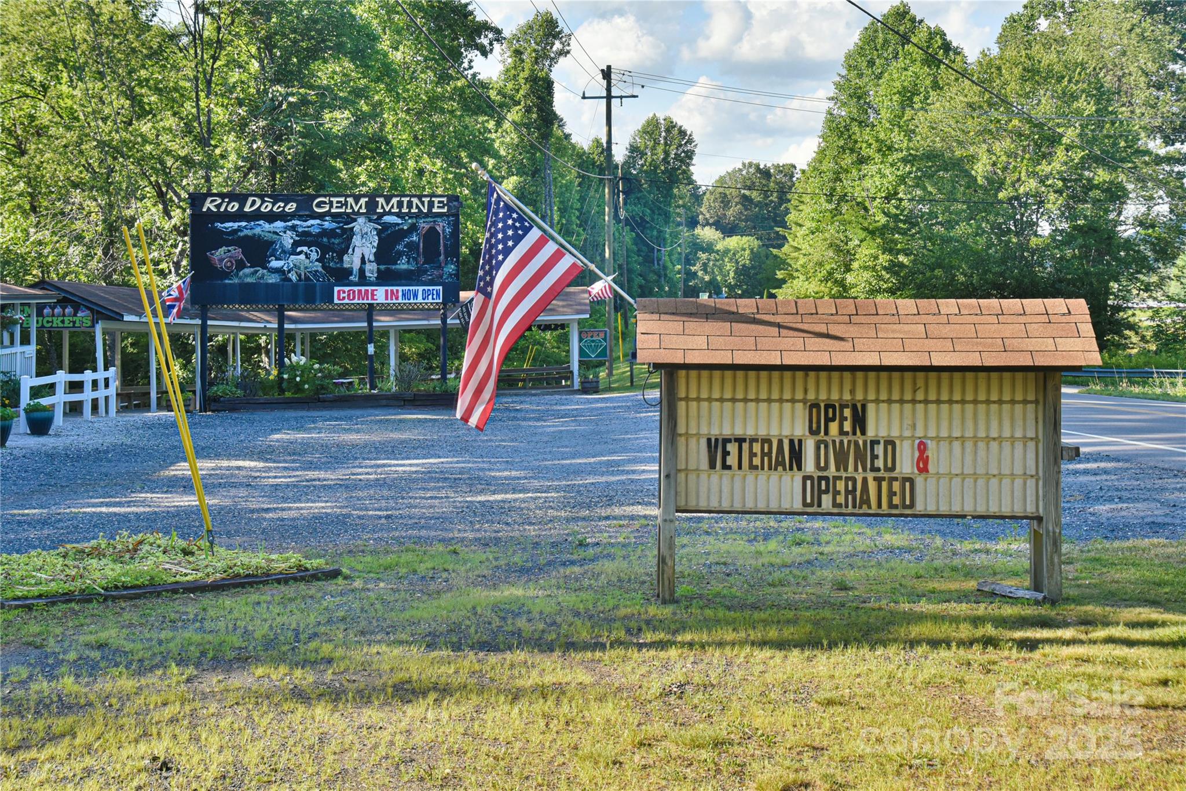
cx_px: 593
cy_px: 396
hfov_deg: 42.7
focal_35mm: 46
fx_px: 1516
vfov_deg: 29.3
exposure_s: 1/250
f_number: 8
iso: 1600
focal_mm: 46
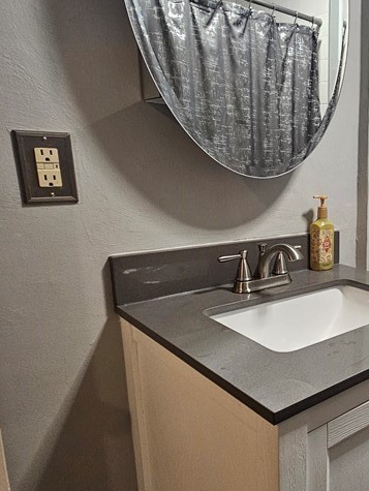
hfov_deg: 41.5
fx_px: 397
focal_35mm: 28
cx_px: 390
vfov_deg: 63.3
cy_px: 266
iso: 400
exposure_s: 1/60
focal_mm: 2.2
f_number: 2.2
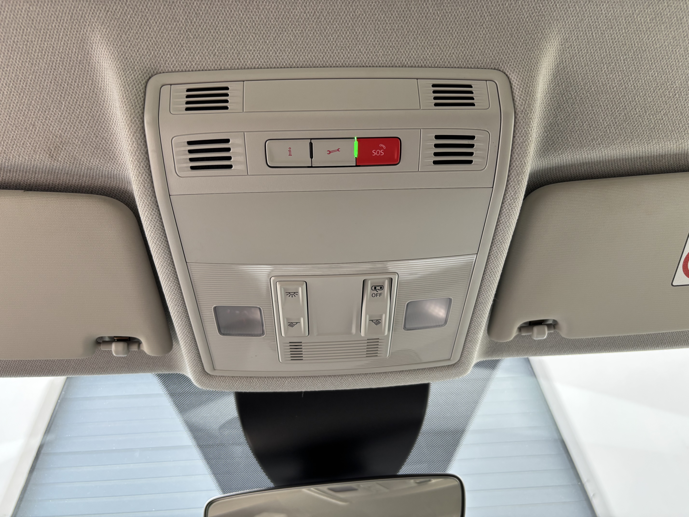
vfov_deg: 53.1
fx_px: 518
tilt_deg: +49.3
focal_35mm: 26
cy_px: 258
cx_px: 344
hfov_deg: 67.3
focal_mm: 5.96
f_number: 1.6
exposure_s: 1/121
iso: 100
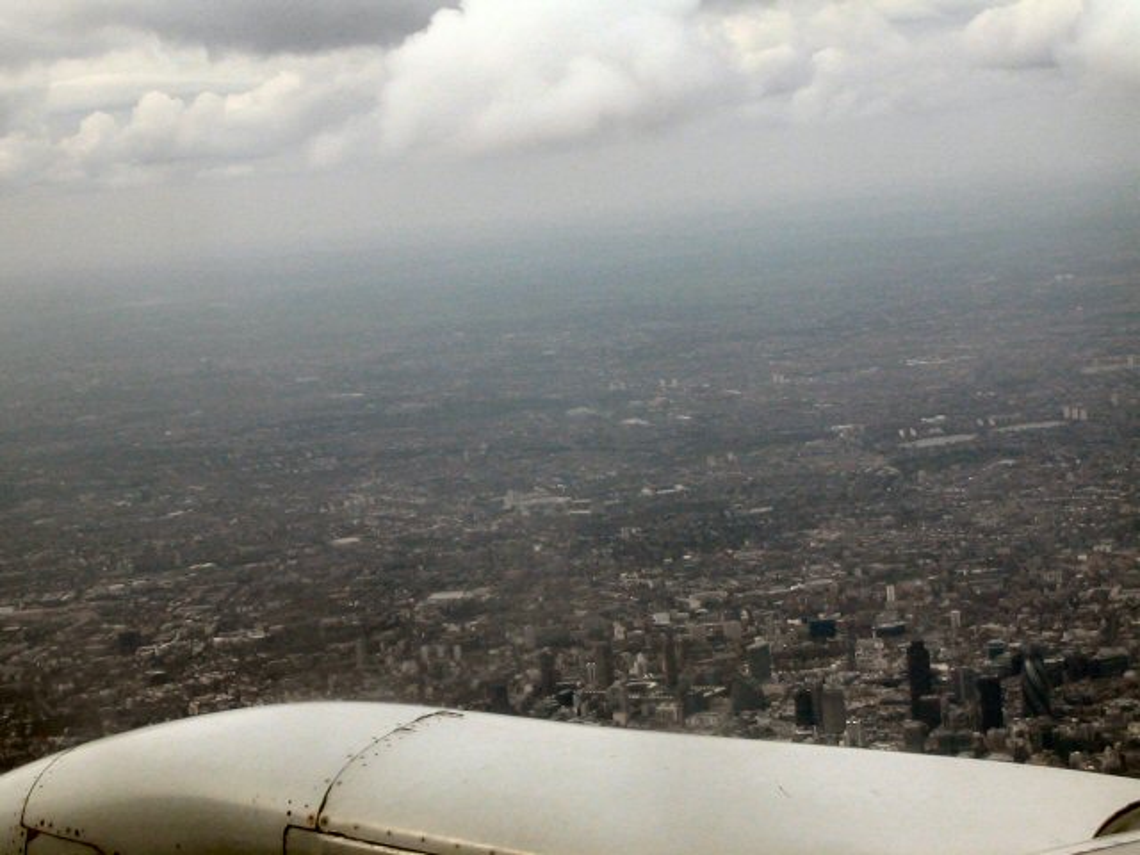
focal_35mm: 98
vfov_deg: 15.1
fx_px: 3227
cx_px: 570
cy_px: 428
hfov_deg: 20.0
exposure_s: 1/253
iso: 100
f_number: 4.6
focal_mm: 14.9
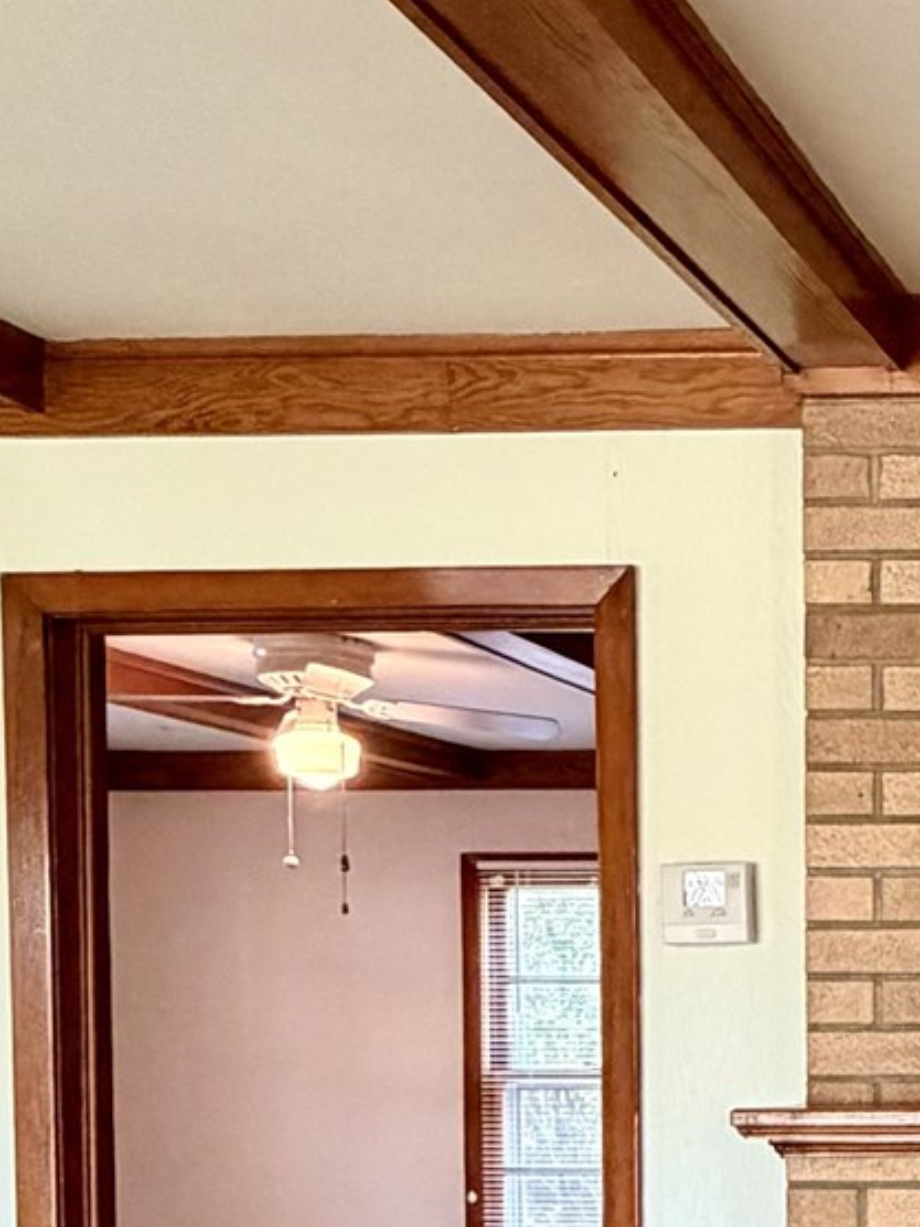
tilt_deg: -0.9
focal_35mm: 58
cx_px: 1430
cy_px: 1112
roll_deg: +0.0
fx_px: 2055
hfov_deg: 20.9
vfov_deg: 31.6
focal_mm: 2.22
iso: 400
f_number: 2.2
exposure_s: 1/60
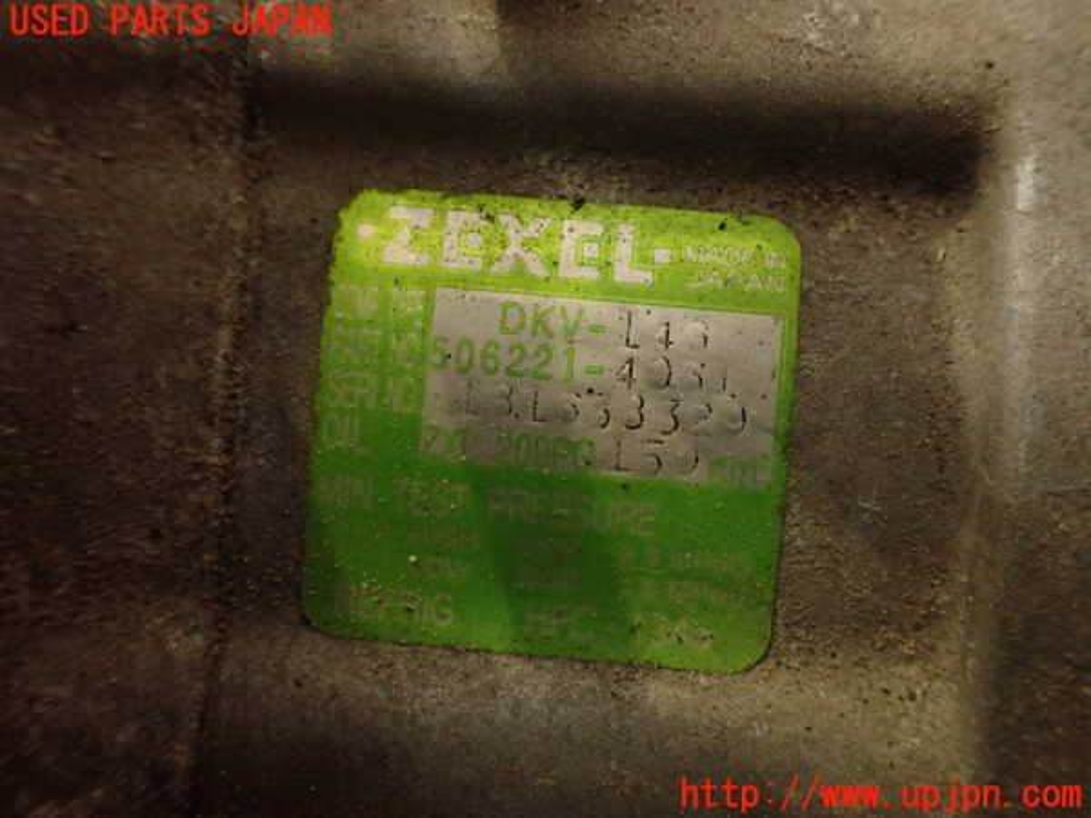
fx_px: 1009
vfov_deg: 44.2
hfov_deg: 56.8
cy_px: 409
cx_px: 546
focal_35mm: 32
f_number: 2.4
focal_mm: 5.79
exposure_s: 1/30
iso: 640
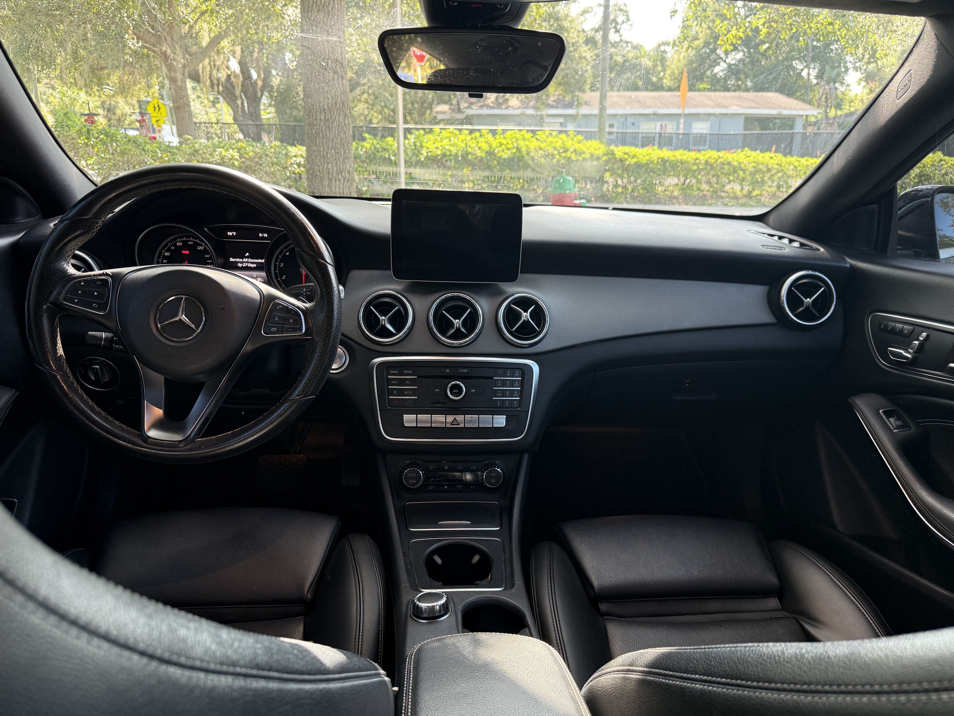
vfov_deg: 56.8
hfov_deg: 71.6
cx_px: 477
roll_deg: -0.7
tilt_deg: -16.4
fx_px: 661
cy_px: 358
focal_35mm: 24
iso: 160
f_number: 1.78
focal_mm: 6.76
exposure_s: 1/121
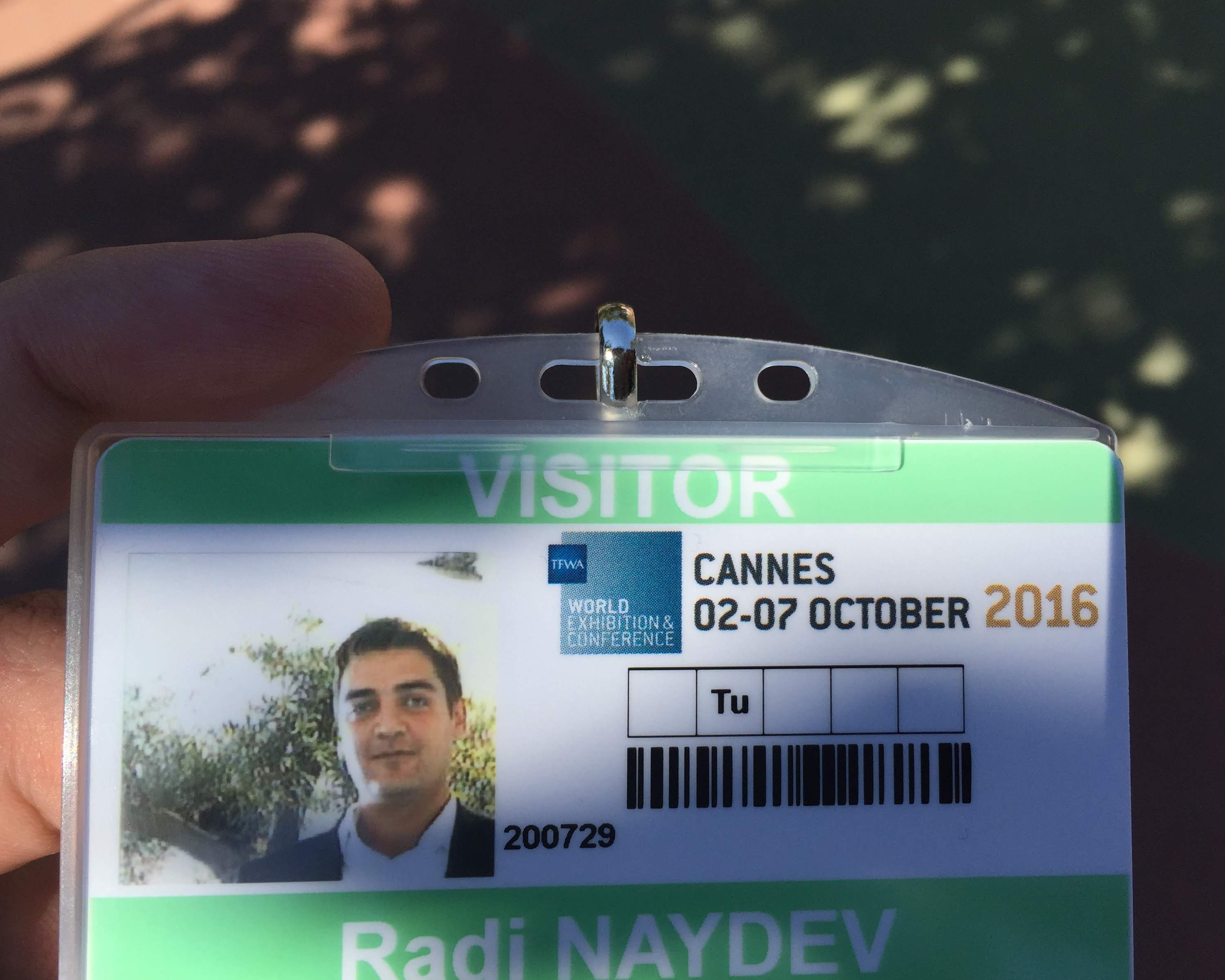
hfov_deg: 57.1
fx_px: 1124
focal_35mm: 31
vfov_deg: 47.1
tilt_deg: -50.0
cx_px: 660
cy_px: 493
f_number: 2.2
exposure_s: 1/1276
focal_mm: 4.15
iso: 32
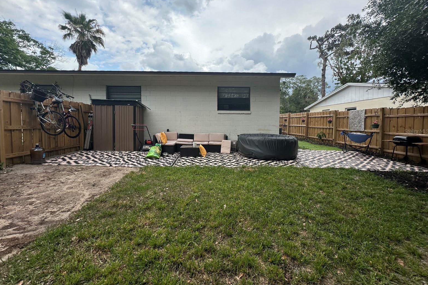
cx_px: 210
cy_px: 131
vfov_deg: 77.2
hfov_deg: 100.4
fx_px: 178
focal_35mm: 15
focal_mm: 2.22
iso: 40
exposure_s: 1/1618
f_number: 2.2
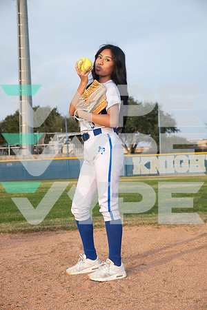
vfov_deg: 36.2
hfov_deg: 24.6
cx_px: 104
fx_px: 474
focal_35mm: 55
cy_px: 155
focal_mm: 55
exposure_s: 1/320
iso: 200
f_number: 6.3
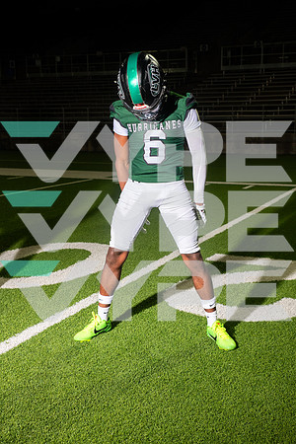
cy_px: 222
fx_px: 617
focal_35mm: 50
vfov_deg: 39.6
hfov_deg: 27.0
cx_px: 148
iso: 1000
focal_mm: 50
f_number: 7.1
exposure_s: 1/400
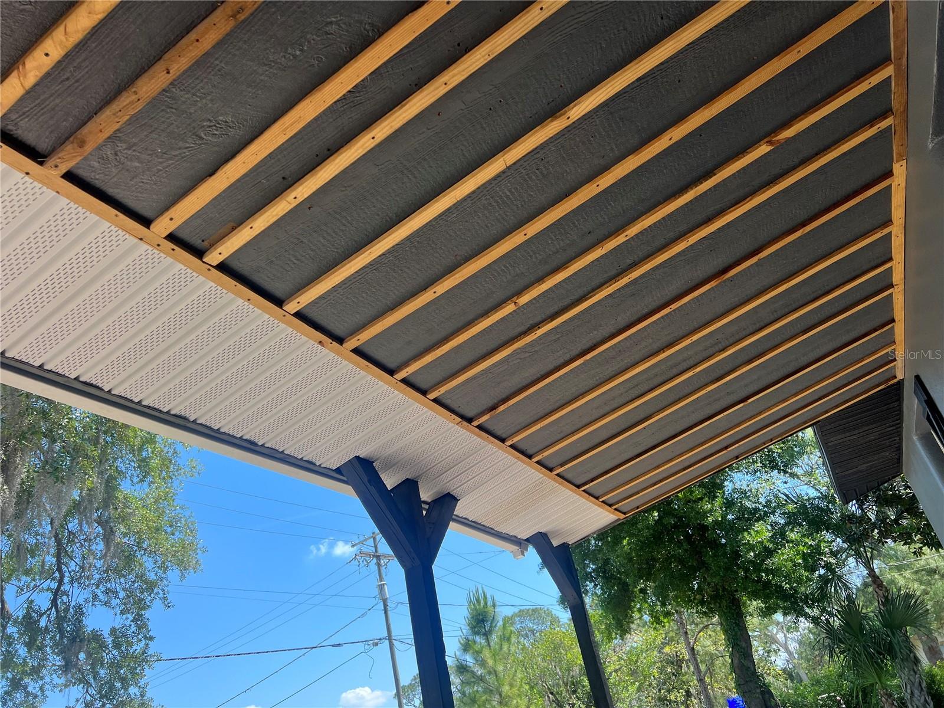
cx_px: 472
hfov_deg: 67.3
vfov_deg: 53.1
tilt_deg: +28.9
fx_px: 709
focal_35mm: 26
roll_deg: +11.8
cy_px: 354
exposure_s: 1/1000
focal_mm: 5.7
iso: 50
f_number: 1.5
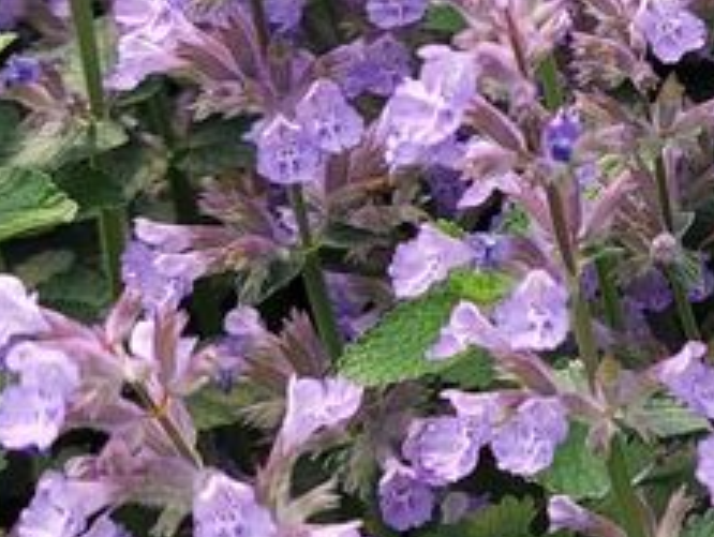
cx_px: 1034
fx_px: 2478
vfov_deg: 12.0
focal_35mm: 120
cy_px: -161
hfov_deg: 15.3
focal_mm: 5.23
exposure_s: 1/510
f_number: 1.8
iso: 25
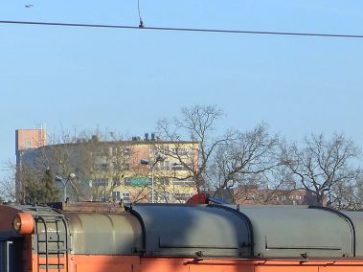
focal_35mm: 307
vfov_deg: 4.8
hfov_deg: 6.5
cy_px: 343
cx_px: 246
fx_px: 3218
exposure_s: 1/800
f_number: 4
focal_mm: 17.4
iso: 250
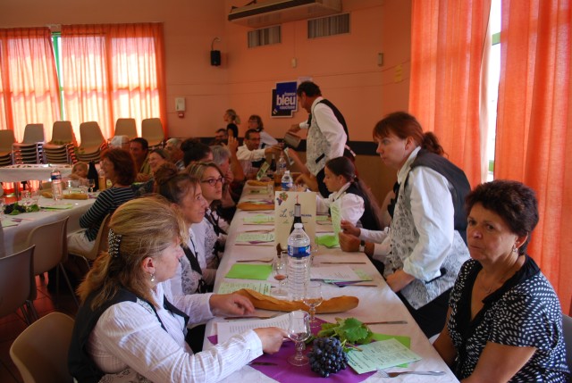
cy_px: 192
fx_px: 430
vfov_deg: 48.1
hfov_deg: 67.3
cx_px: 286
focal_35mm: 27
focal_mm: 18
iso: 200
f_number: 3.5
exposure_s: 1/50
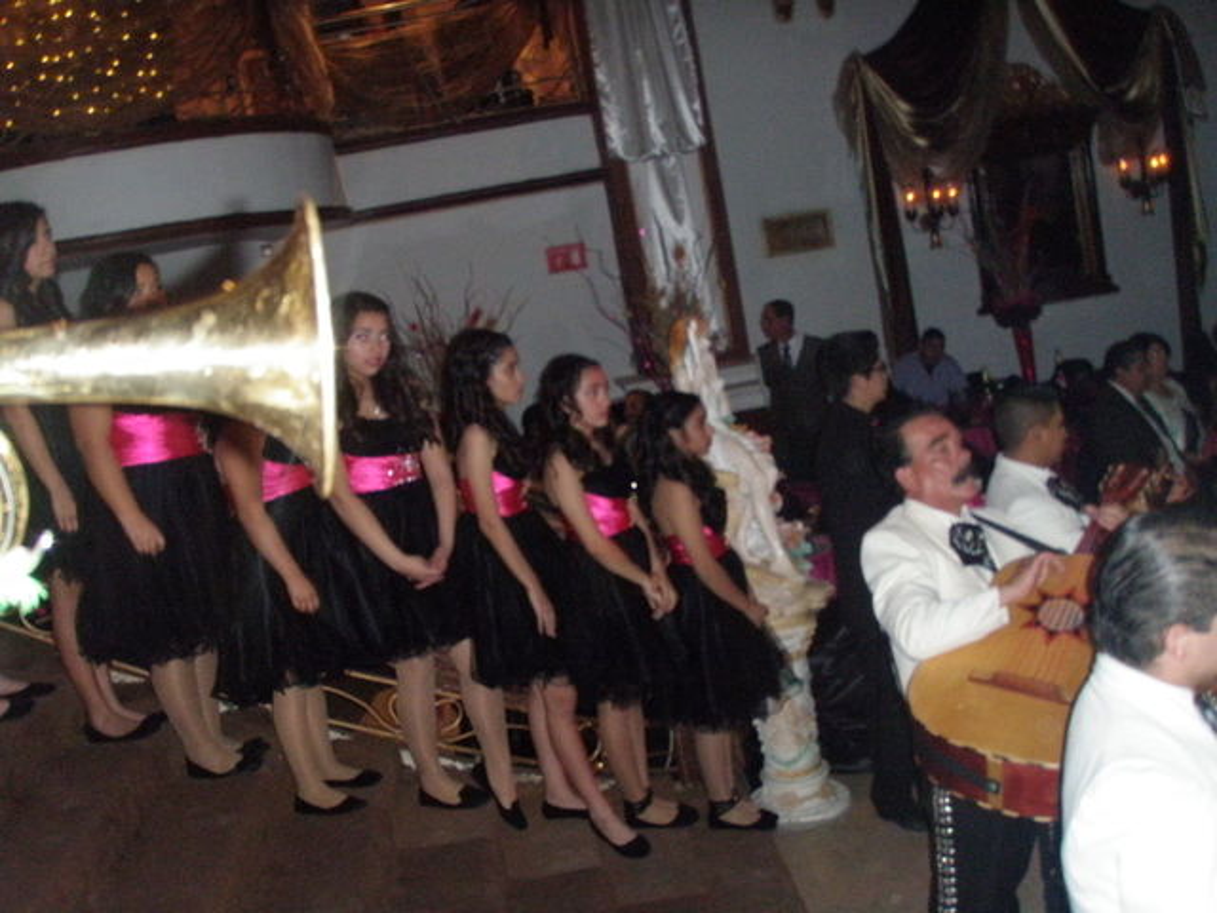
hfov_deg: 49.0
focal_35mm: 38
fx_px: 1336
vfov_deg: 37.7
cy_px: 456
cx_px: 608
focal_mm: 6.7
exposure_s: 1/30
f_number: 3.5
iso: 500
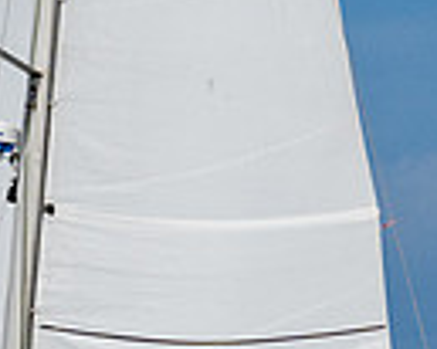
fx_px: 18313
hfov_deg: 1.4
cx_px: 226
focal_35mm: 1417
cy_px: 288
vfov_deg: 1.1
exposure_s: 1/2500
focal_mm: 155
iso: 200
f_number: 6.3
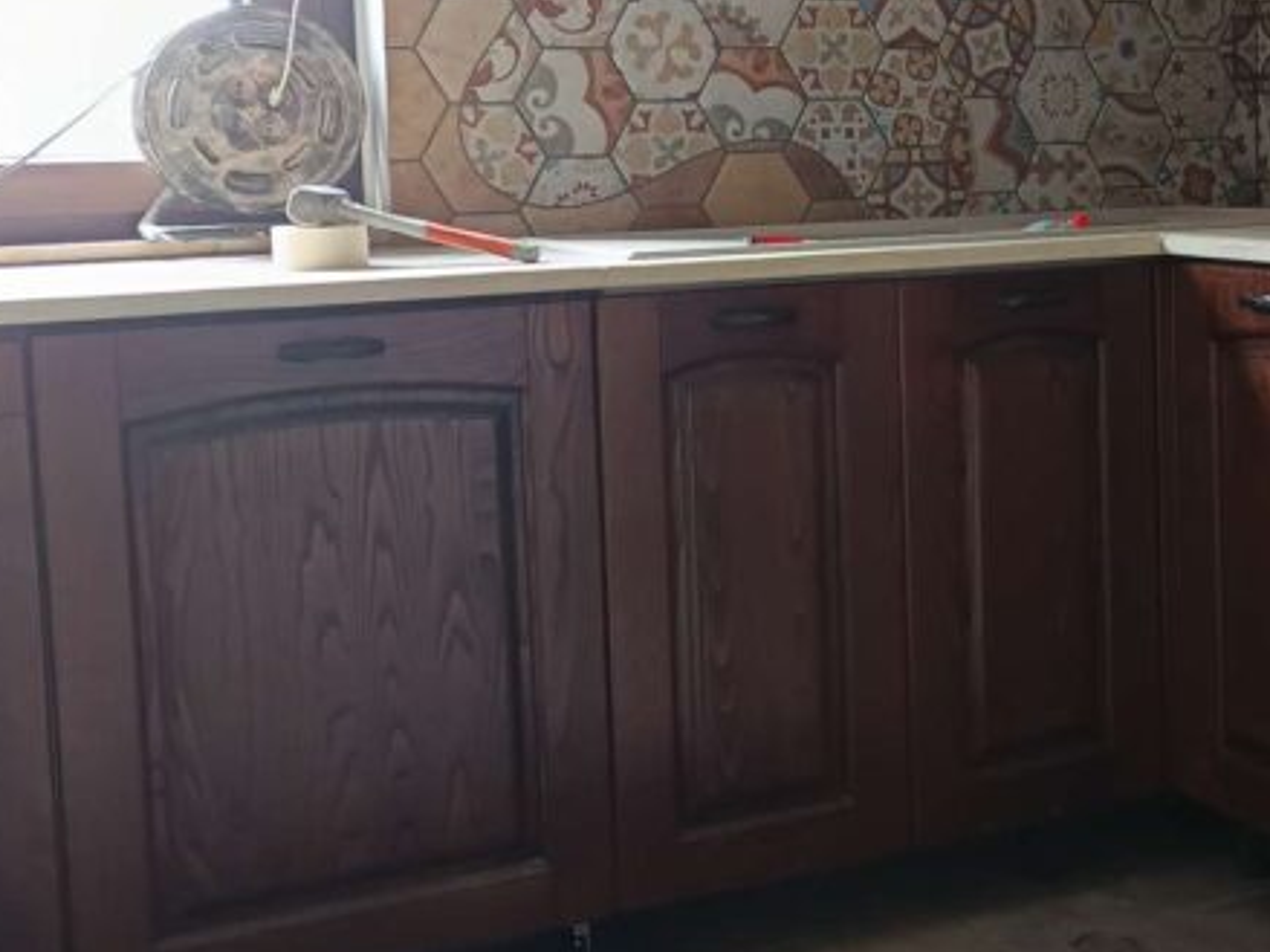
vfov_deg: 25.9
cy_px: 289
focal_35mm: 56
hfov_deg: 33.0
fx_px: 2054
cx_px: 1091
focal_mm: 5.31
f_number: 1.7
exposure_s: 1/50
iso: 1176
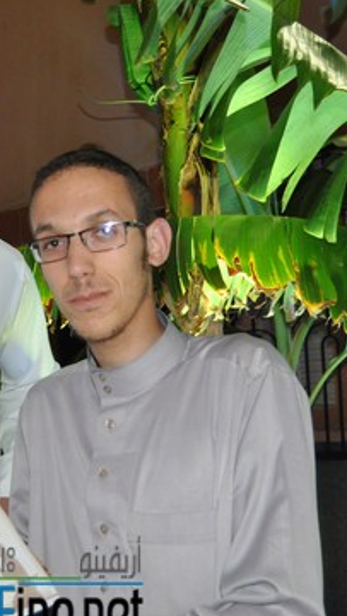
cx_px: 34
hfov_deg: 22.1
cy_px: 318
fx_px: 866
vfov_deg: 39.2
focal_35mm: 53
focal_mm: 19
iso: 800
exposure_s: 1/60
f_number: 3.5
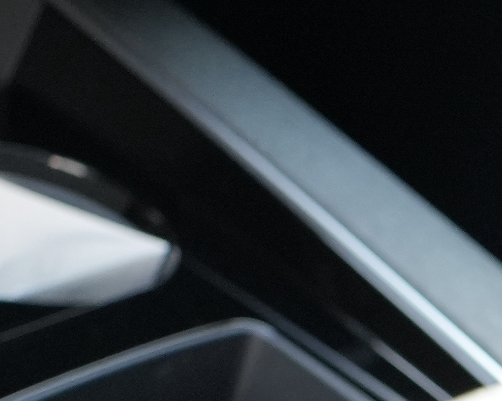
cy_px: -321
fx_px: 3936
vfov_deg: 5.7
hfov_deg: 6.9
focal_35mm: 265
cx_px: -747
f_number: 4
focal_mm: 30
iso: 640
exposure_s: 1/250
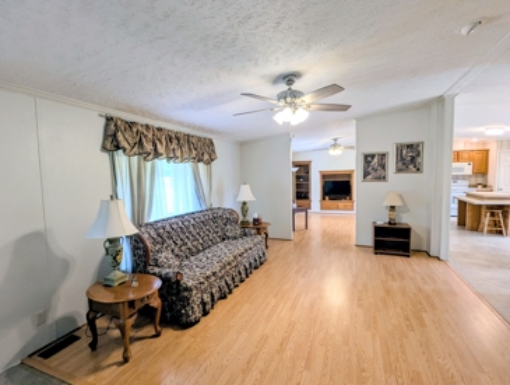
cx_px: 255
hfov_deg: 94.4
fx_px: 236
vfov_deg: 78.3
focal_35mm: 16
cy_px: 192
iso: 67
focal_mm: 2.35
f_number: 2.2
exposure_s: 1/40
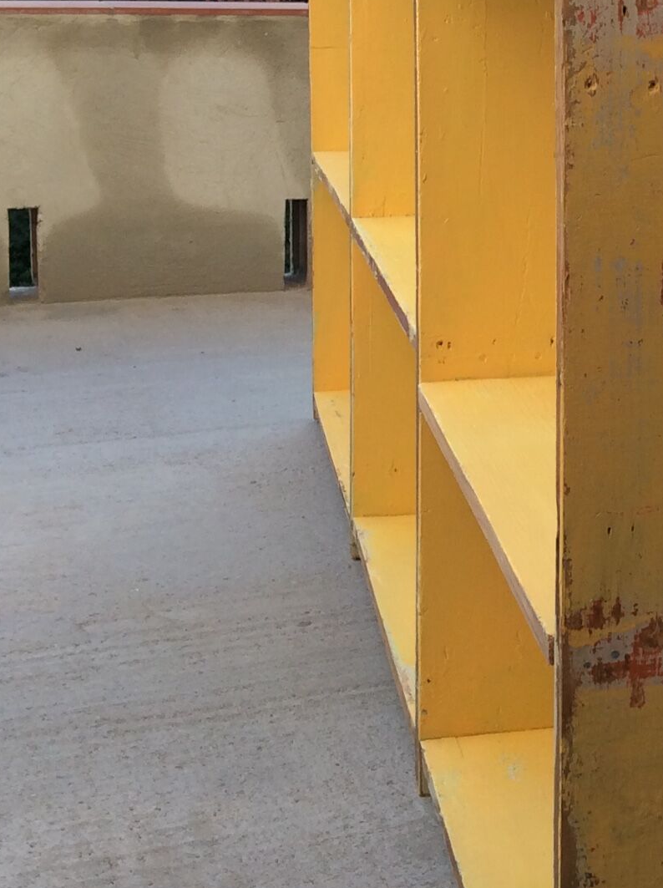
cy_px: 218
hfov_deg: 18.4
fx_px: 1997
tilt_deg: -11.6
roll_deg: -1.5
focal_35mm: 78
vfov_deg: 24.8
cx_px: 642
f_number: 2.4
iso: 32
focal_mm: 3.3
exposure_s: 1/177
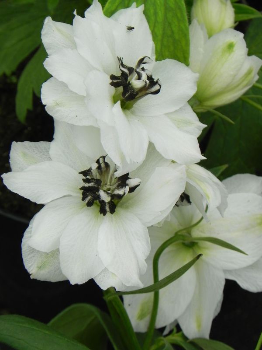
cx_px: 131
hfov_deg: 6.0
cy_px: 175
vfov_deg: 8.0
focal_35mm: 247
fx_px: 2493
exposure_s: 1/250
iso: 160
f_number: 5
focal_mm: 44
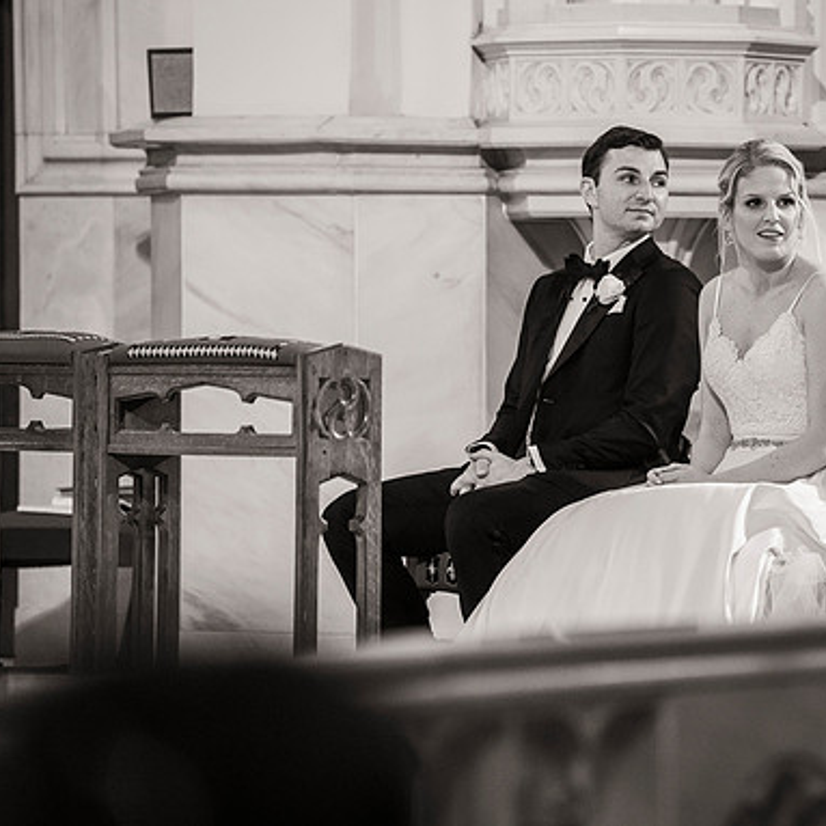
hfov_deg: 7.8
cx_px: 617
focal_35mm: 225
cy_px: 413
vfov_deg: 7.8
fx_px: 6074
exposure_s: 1/250
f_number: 3.2
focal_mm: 175
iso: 2500
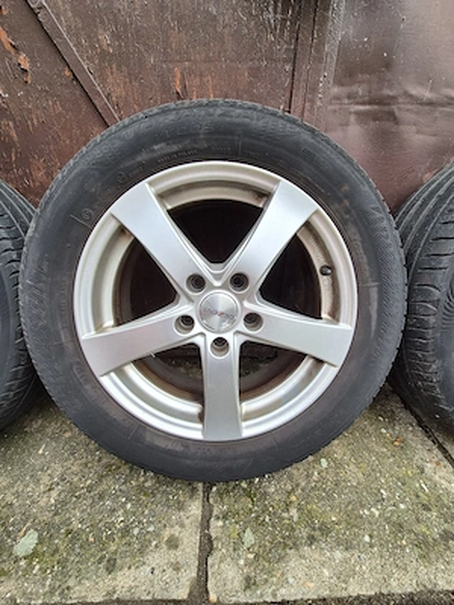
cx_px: 227
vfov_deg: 106.2
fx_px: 227
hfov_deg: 89.9
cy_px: 302
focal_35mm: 13
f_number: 2.2
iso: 50
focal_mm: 2.2
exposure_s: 1/323
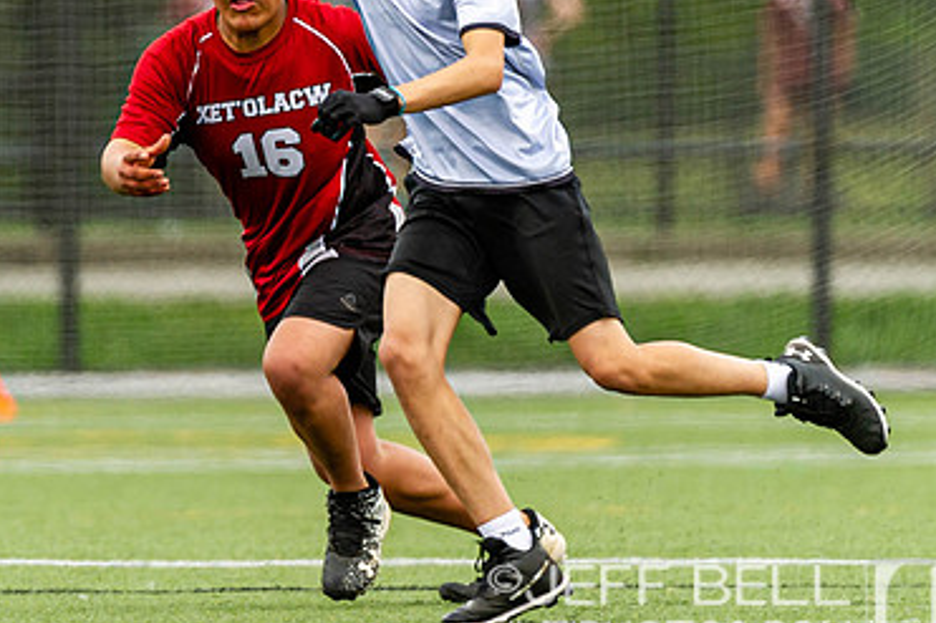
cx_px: 357
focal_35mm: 1045
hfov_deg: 2.0
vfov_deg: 1.3
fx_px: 27157
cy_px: 181
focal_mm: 400
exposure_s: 1/1000
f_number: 4
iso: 280
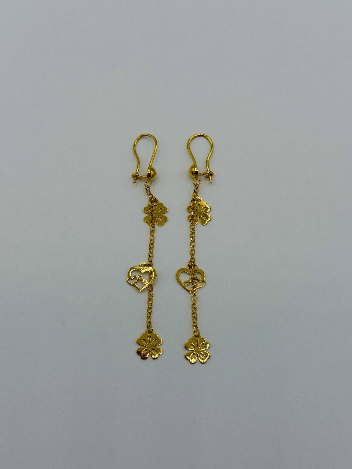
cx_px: 177
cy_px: 237
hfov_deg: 29.7
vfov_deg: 38.9
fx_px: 664
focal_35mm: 49
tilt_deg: -75.7
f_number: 1.78
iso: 64
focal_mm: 6.76
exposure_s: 1/5208
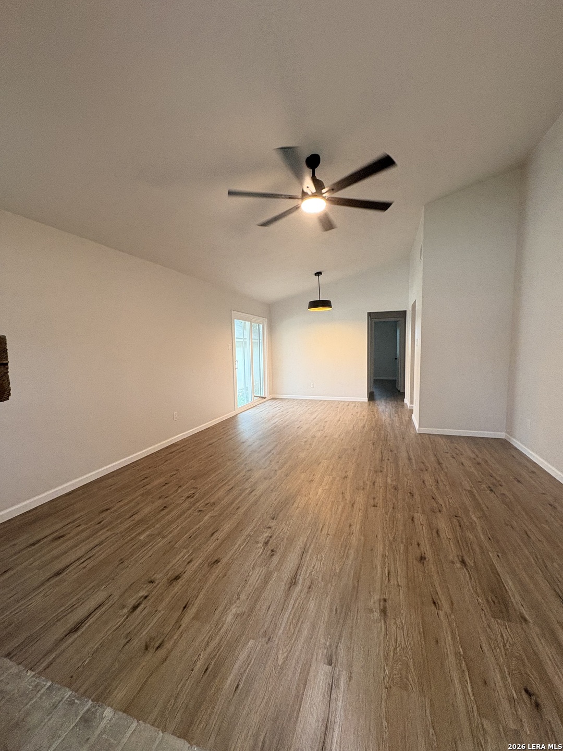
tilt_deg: -4.7
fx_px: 304
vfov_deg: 102.1
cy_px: 376
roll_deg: +1.3
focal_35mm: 14
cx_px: 282
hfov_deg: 85.7
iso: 200
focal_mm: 2.22
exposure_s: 1/60
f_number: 2.2
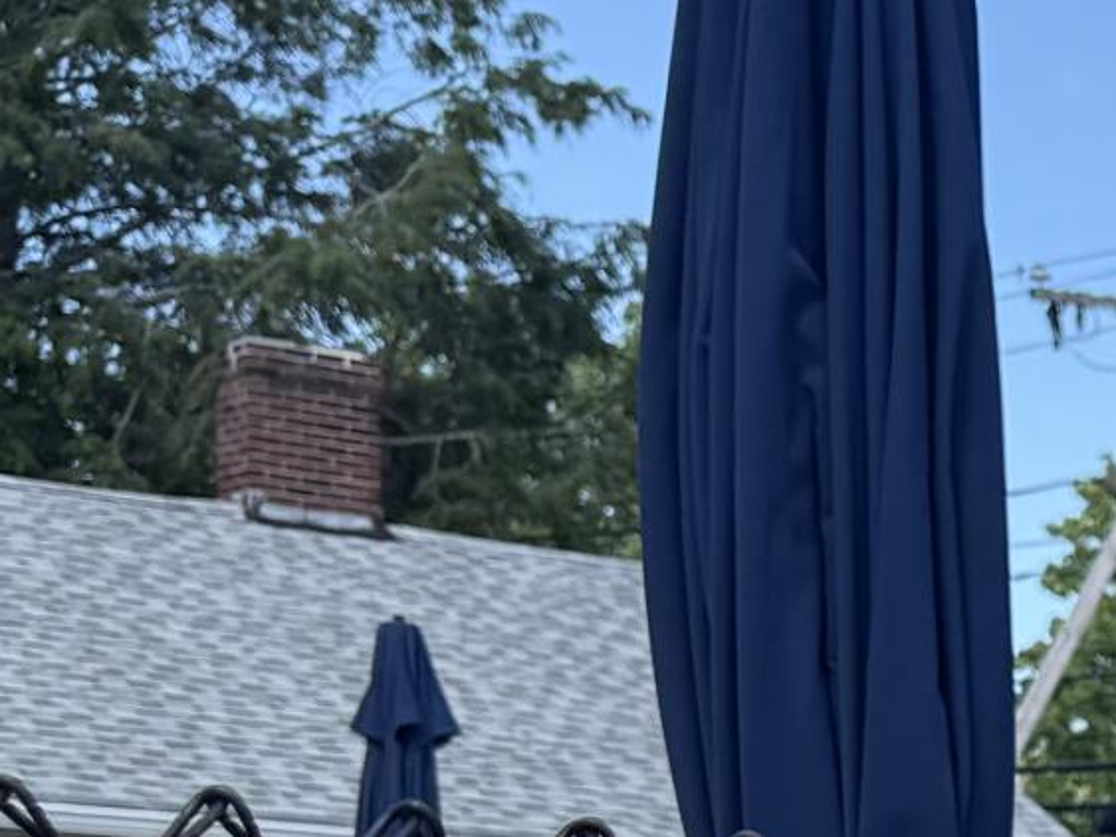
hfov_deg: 13.6
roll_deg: -0.6
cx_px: 2069
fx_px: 4126
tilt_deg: -3.7
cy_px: 1613
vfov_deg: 10.7
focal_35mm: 128
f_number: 1.78
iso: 80
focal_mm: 6.76
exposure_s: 1/1855
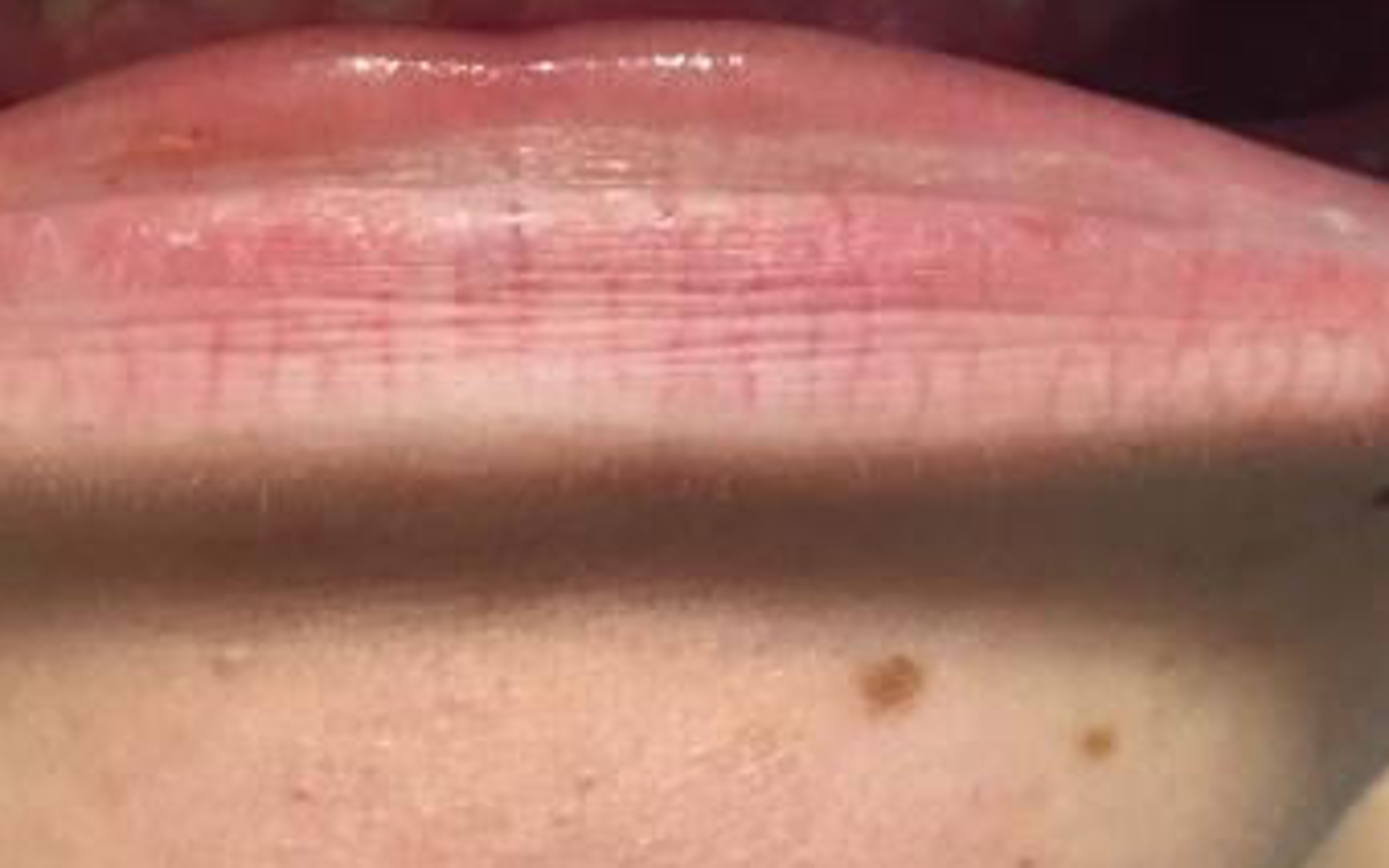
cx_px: 455
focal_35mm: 58
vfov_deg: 21.3
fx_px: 2196
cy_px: -78
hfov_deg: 34.7
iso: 80
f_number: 2.2
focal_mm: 4.15
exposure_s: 1/30
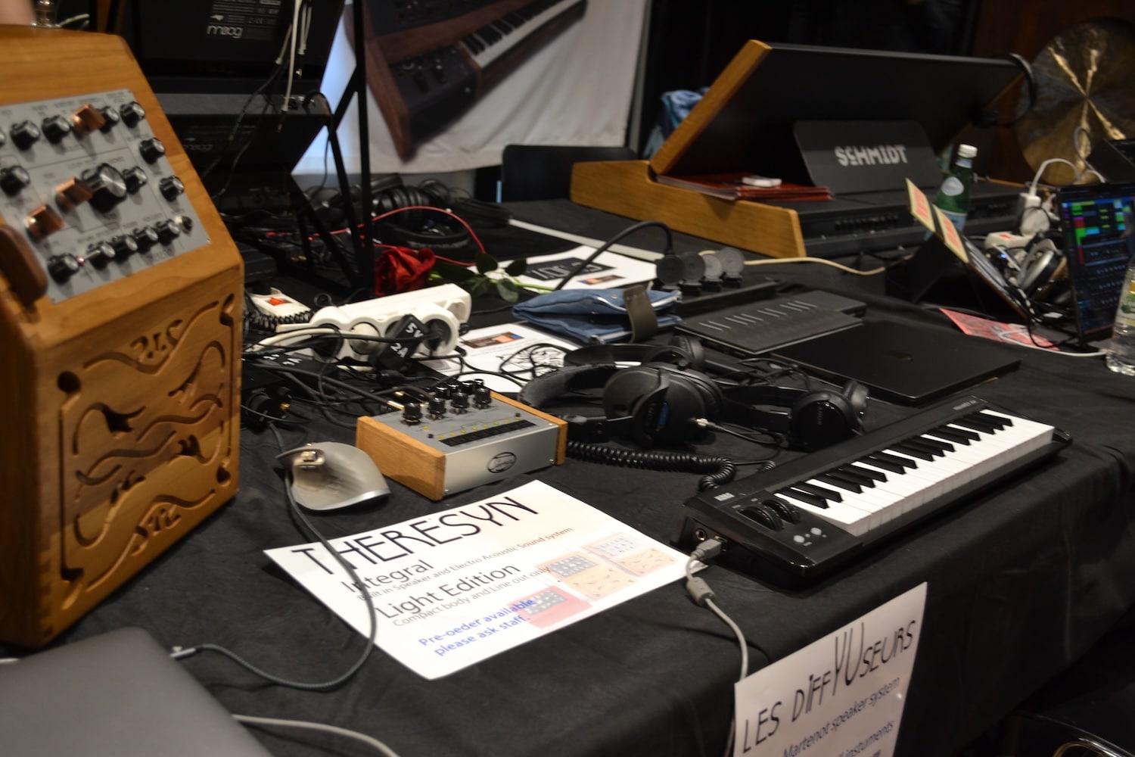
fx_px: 1229
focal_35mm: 39
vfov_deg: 34.2
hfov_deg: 49.6
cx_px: 568
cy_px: 378
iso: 400
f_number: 4.2
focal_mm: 26
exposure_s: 1/15
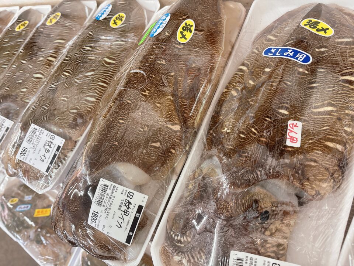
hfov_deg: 67.3
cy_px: 133
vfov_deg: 53.1
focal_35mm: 26
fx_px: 266
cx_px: 177
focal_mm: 5.96
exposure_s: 1/60
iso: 160
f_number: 1.6
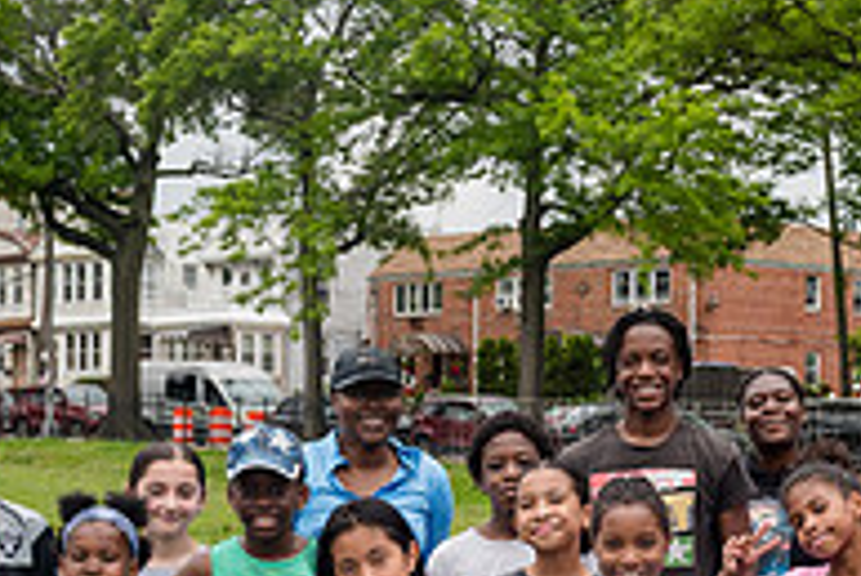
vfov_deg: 12.9
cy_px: 573
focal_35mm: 105
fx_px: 2513
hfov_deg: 19.0
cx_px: 842
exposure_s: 1/800
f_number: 5.6
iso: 400
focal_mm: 32
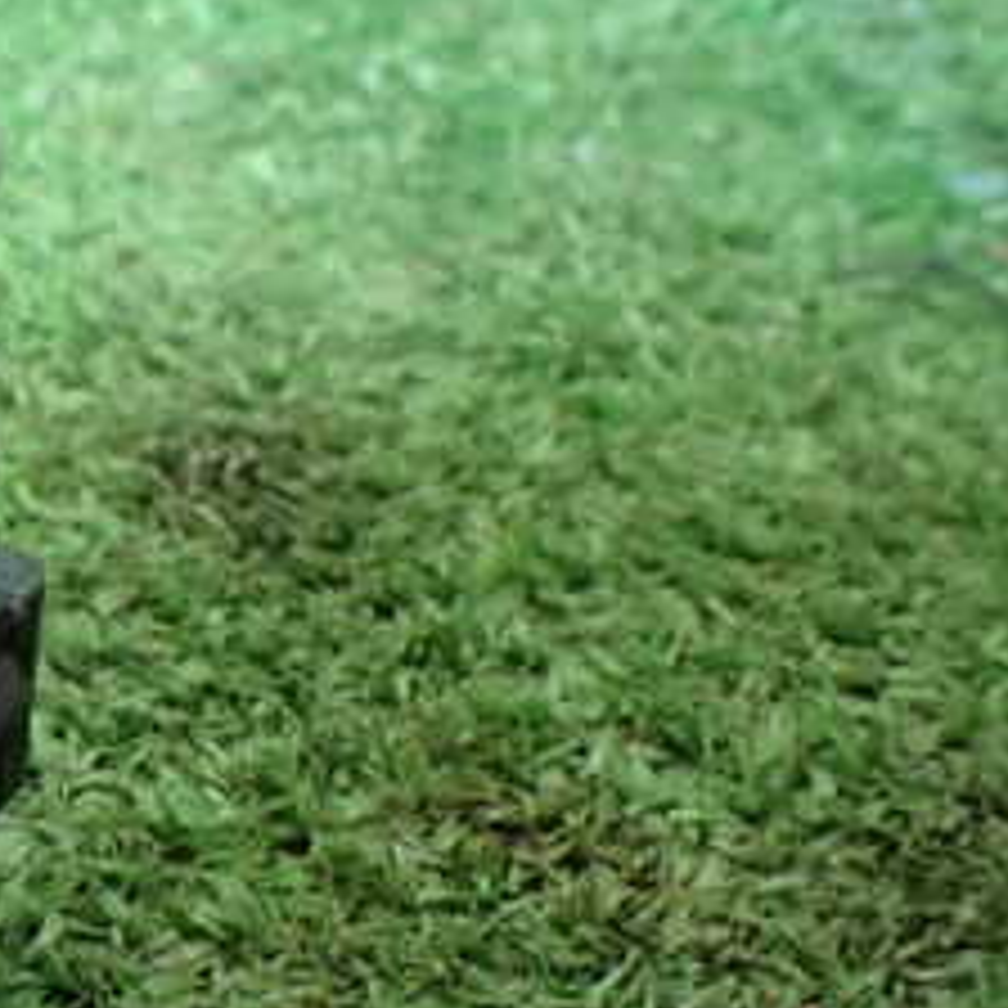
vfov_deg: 24.2
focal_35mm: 71
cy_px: 634
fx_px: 2339
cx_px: -333
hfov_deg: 21.7
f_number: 2.3
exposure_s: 1/60
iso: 800
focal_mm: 5.4
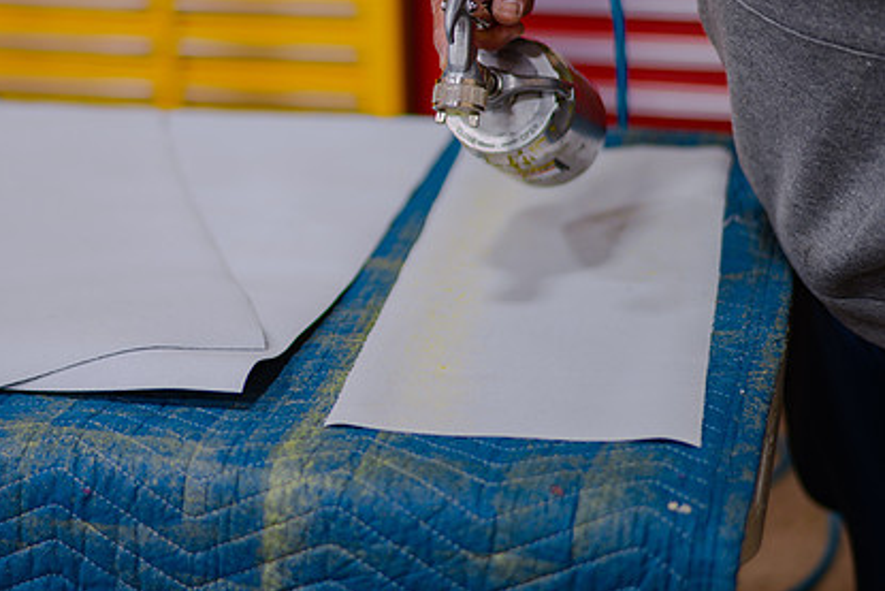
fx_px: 1992
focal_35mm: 81
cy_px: 219
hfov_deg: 24.9
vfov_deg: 16.8
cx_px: 269
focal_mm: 58
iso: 125
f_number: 1.4
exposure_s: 1/125
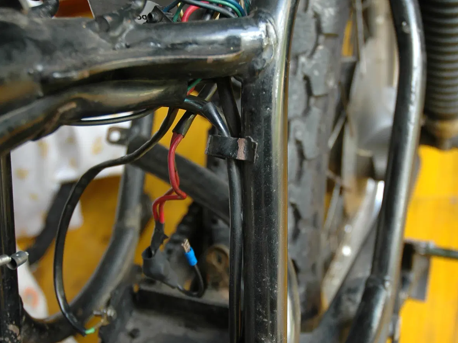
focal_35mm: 53
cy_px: 211
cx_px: 233
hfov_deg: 36.2
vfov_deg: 27.4
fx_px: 701
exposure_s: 1/40
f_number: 3.8
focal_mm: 24
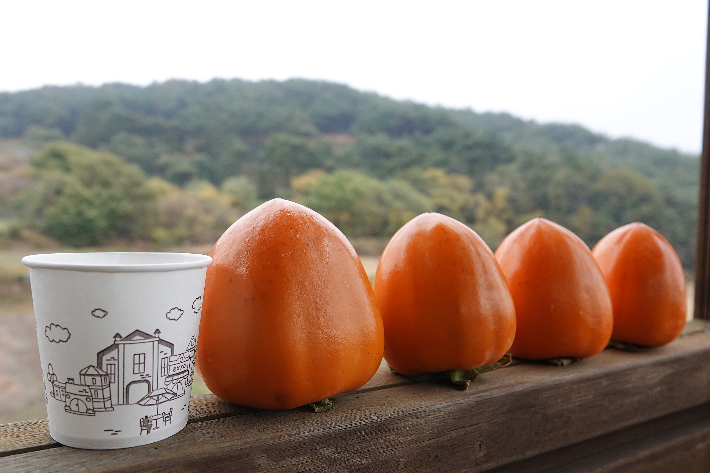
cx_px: 355
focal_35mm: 24
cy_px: 236
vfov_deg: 53.1
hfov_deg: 73.7
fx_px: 473
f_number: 2.8
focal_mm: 8.8
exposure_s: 1/250
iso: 100
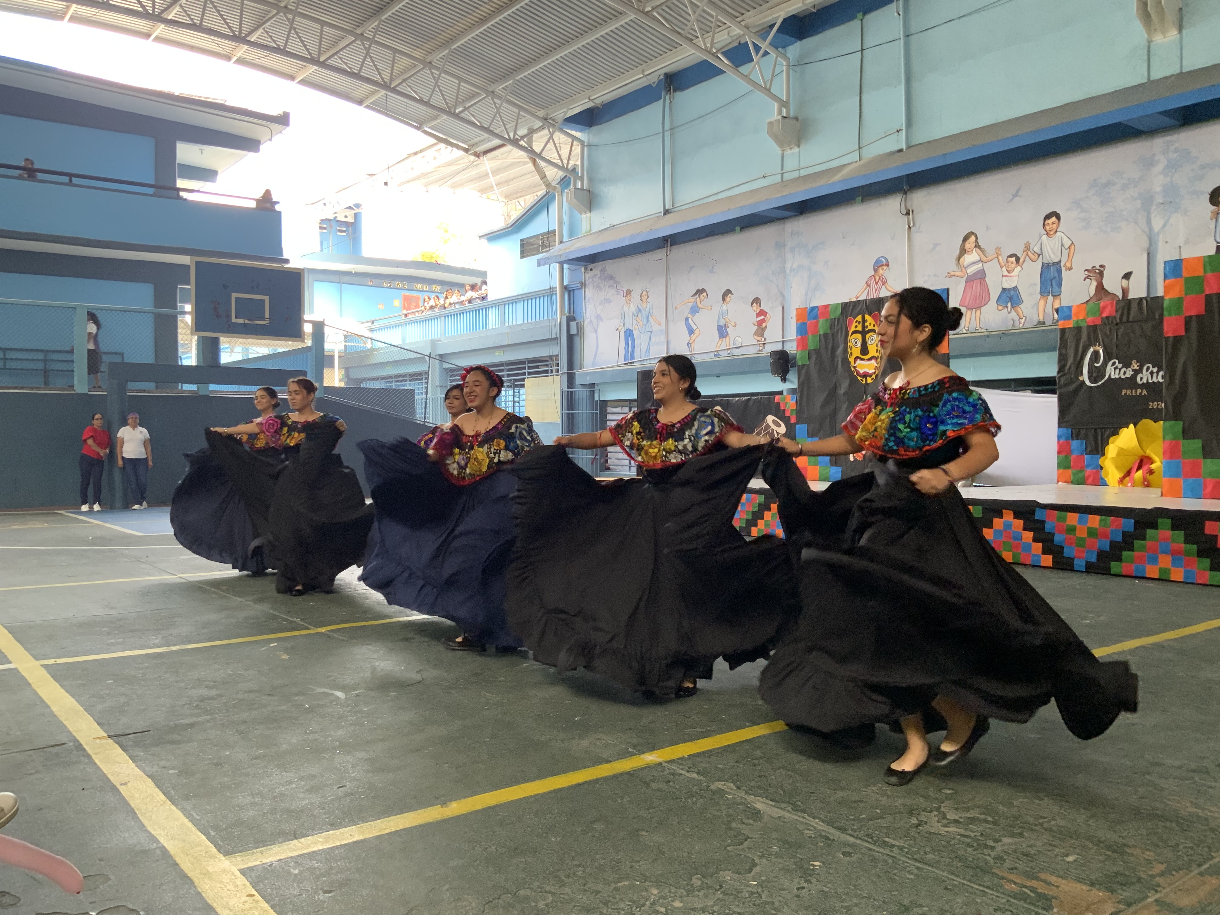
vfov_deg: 48.2
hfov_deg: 61.7
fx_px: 1022
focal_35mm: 29
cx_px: 610
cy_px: 458
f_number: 1.8
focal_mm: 3
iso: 80
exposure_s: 1/60
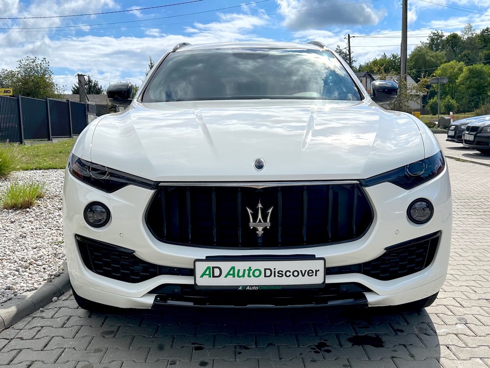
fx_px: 368
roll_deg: +1.9
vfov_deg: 53.1
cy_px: 184
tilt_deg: -8.1
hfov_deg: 67.3
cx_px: 245
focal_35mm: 26
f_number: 1.5
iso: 50
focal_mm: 5.7
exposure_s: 1/8696
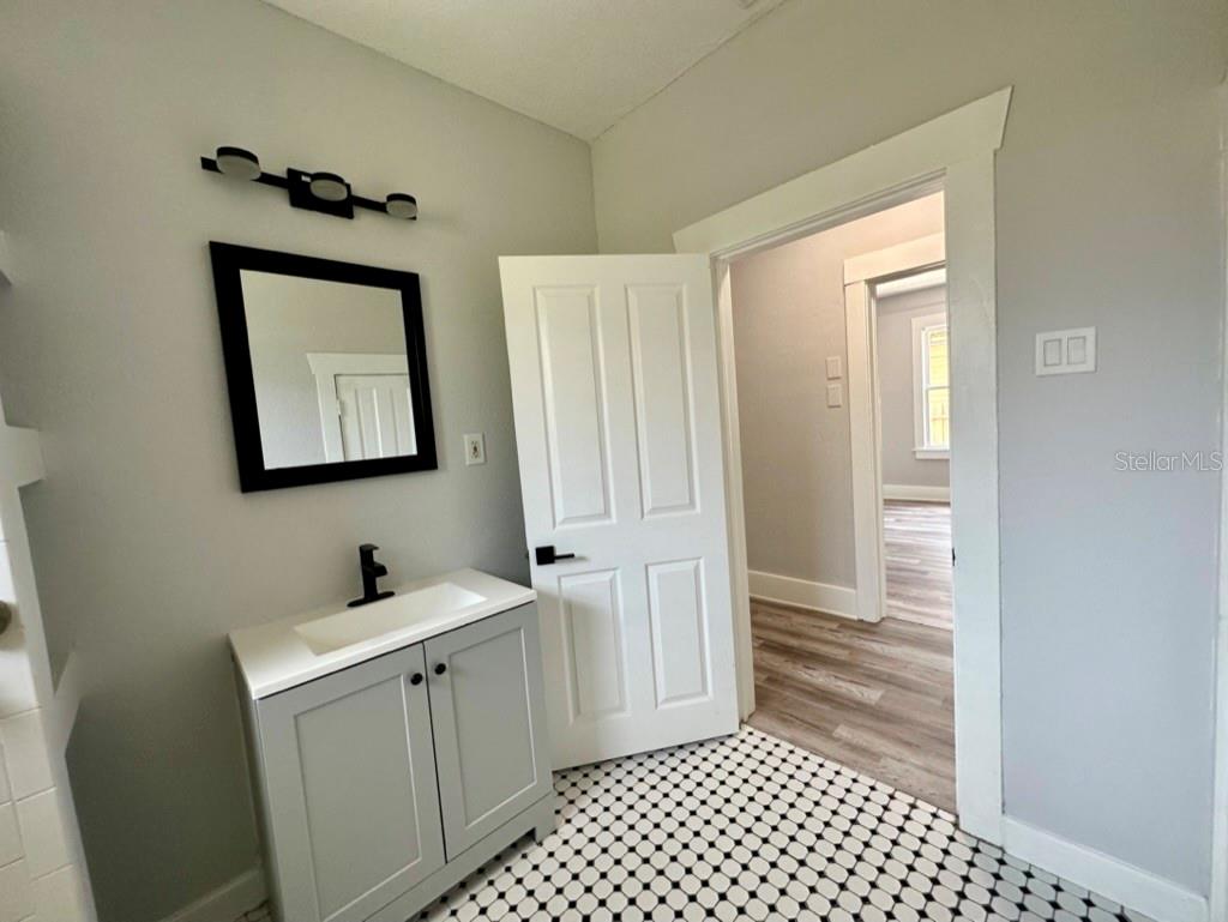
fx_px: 497
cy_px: 461
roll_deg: +3.3
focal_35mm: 14
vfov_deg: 85.7
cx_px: 614
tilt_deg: -4.6
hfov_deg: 102.0
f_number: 2.2
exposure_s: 1/120
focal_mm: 2.22
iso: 160
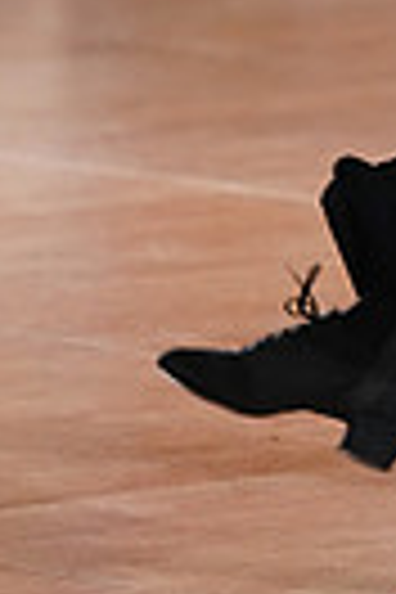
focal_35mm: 597
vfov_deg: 3.4
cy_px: -603
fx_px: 9850
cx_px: 790
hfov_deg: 2.3
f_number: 3.2
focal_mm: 136
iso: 3200
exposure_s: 1/640
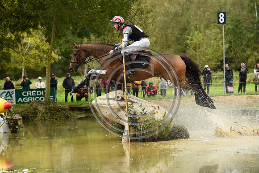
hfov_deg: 18.6
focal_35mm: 110
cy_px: 86
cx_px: 130
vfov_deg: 12.4
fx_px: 791
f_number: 4.5
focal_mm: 110
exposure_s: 1/1250
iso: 1600
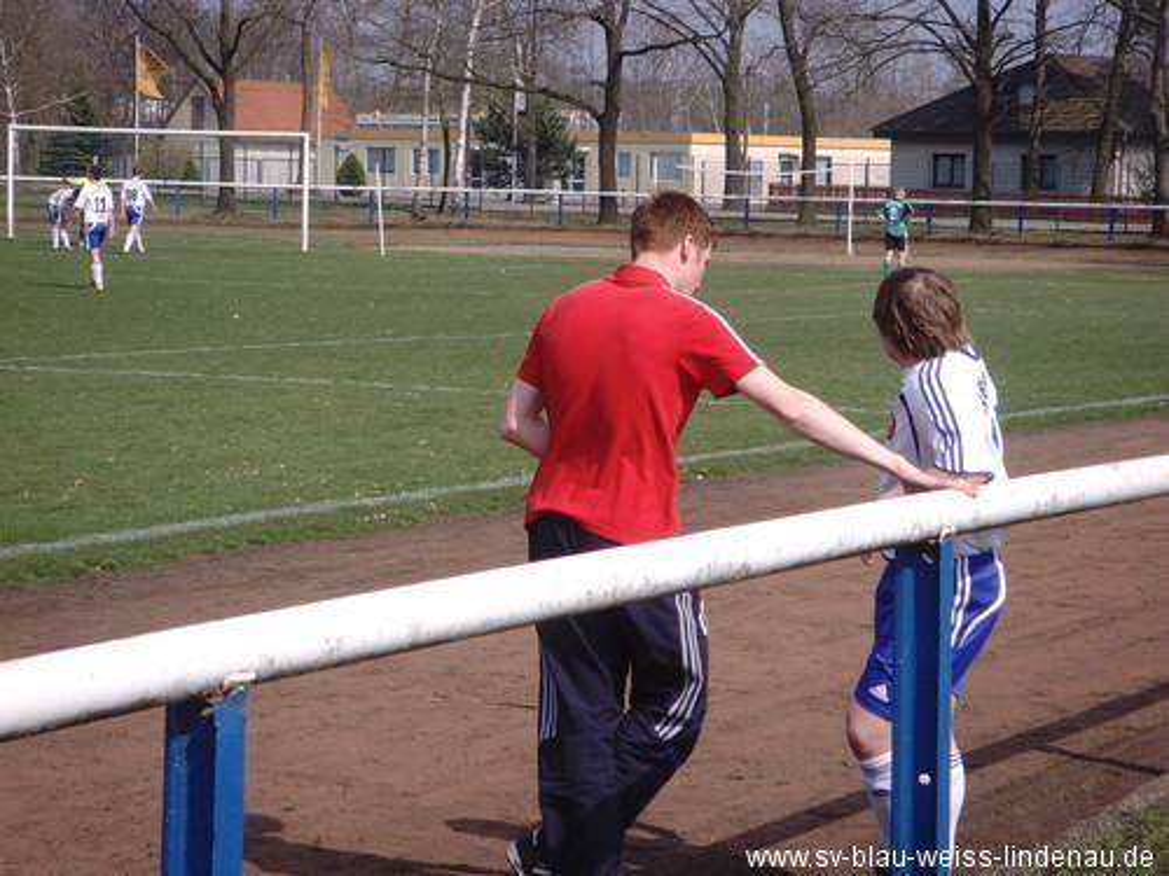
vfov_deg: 12.7
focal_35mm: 117
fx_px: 3951
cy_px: 438
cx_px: 584
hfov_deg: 16.8
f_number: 4.5
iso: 80
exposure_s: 1/500
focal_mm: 19.8
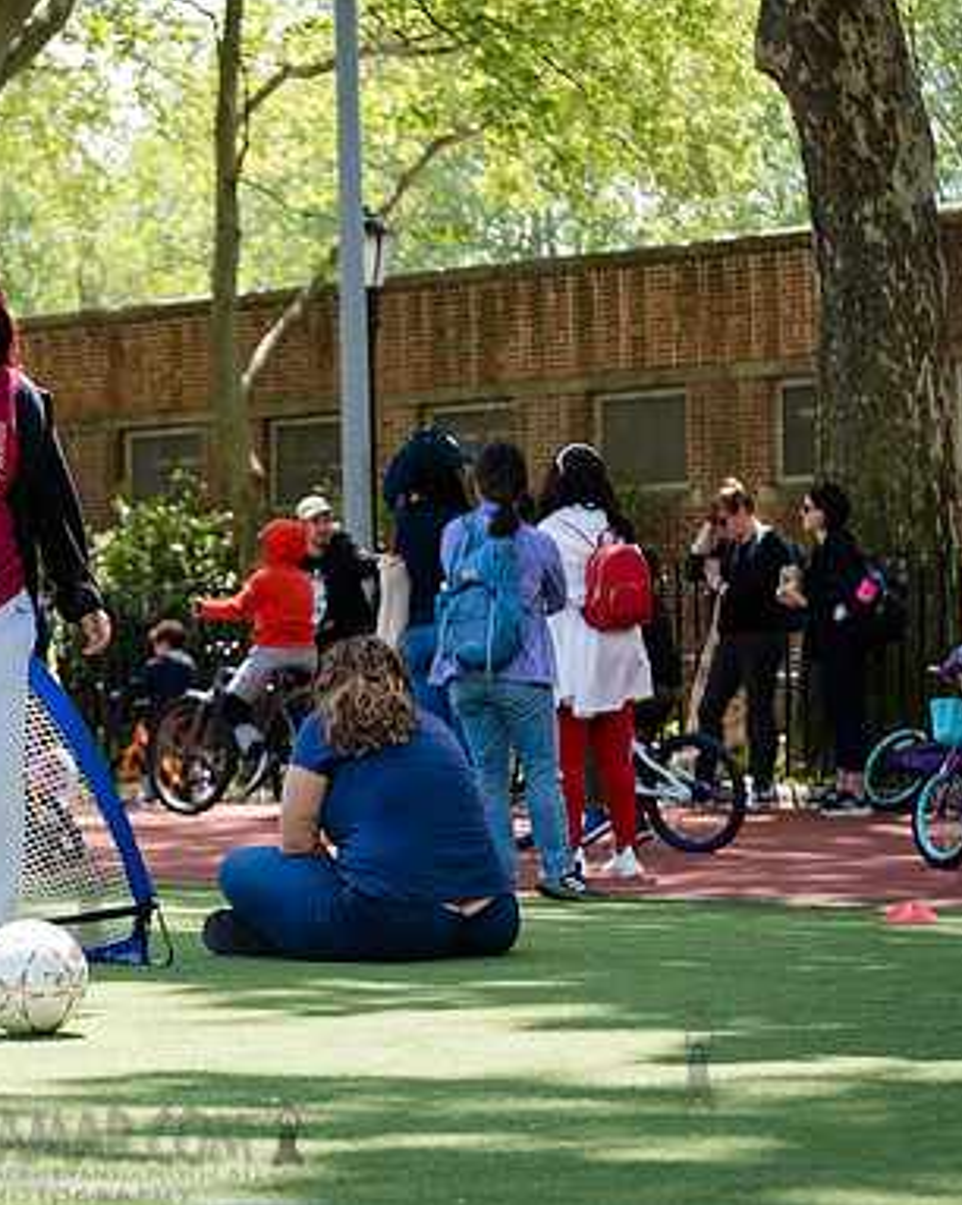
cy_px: 610
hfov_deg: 11.7
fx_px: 4666
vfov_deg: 14.7
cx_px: 180
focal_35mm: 131
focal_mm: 70
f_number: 3.5
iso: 200
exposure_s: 1/400
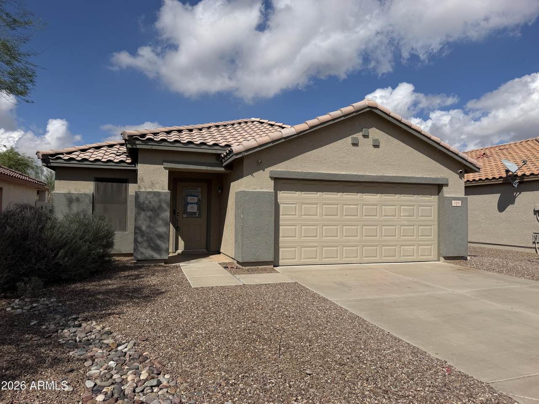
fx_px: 374
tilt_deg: +2.8
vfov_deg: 56.8
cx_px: 270
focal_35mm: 24
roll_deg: +0.1
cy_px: 202
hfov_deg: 71.6
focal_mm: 6.76
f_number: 1.78
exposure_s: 1/9091
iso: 80
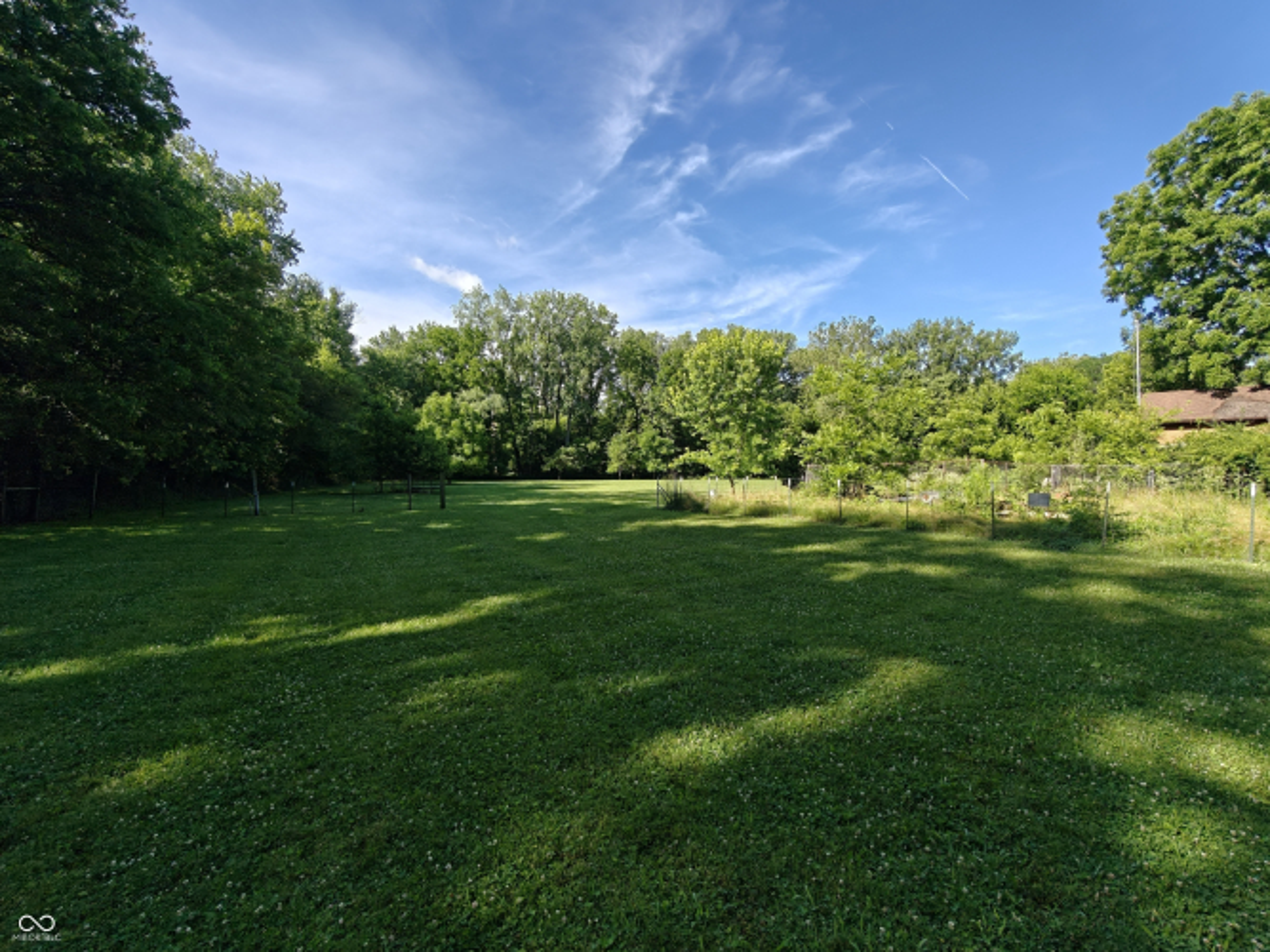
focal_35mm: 15
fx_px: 550
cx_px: 635
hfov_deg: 98.2
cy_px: 476
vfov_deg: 81.7
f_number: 2
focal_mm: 2.3
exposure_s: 1/521
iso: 50
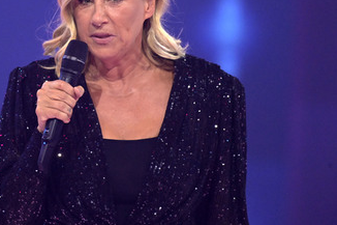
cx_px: 111
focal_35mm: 692
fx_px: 6474
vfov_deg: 2.0
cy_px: 75
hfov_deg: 3.0
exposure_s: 1/400
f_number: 5.6
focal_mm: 500
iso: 8000
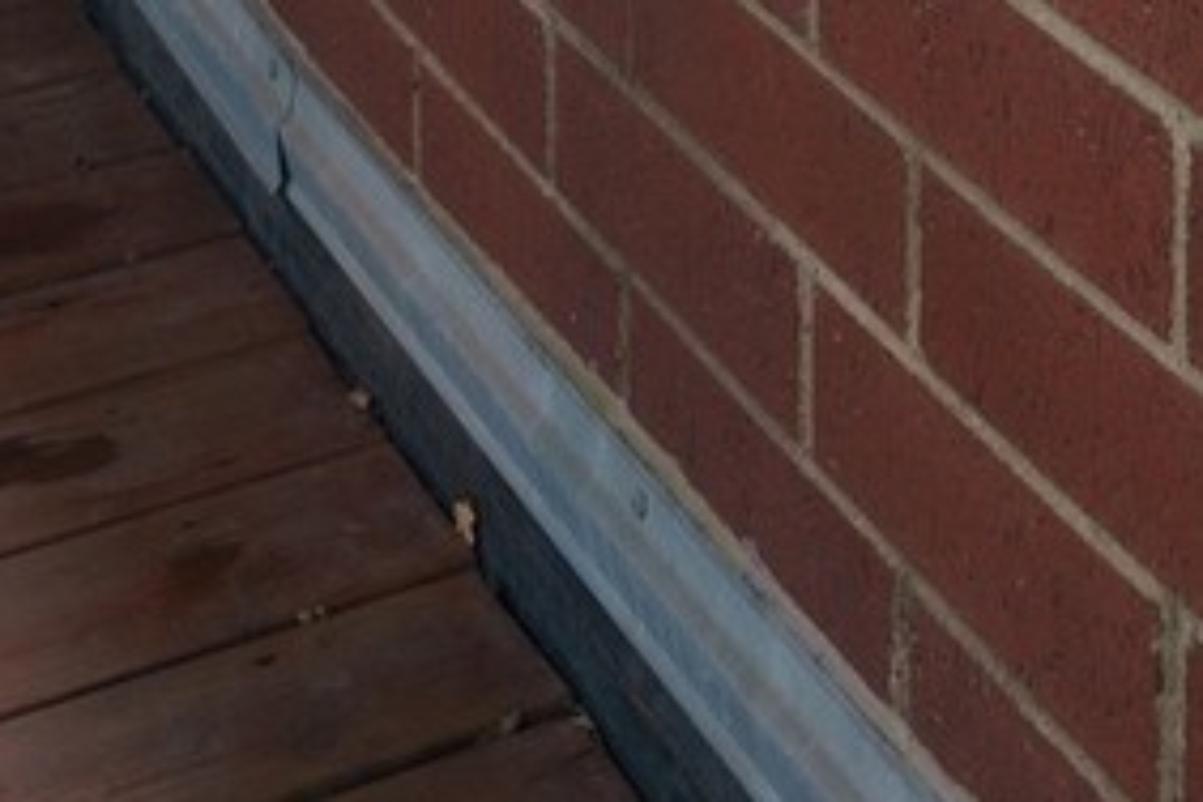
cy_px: -1382
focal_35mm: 92
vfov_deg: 11.2
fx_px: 3074
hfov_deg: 22.1
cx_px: 755
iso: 320
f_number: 8
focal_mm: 16
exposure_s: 1/4
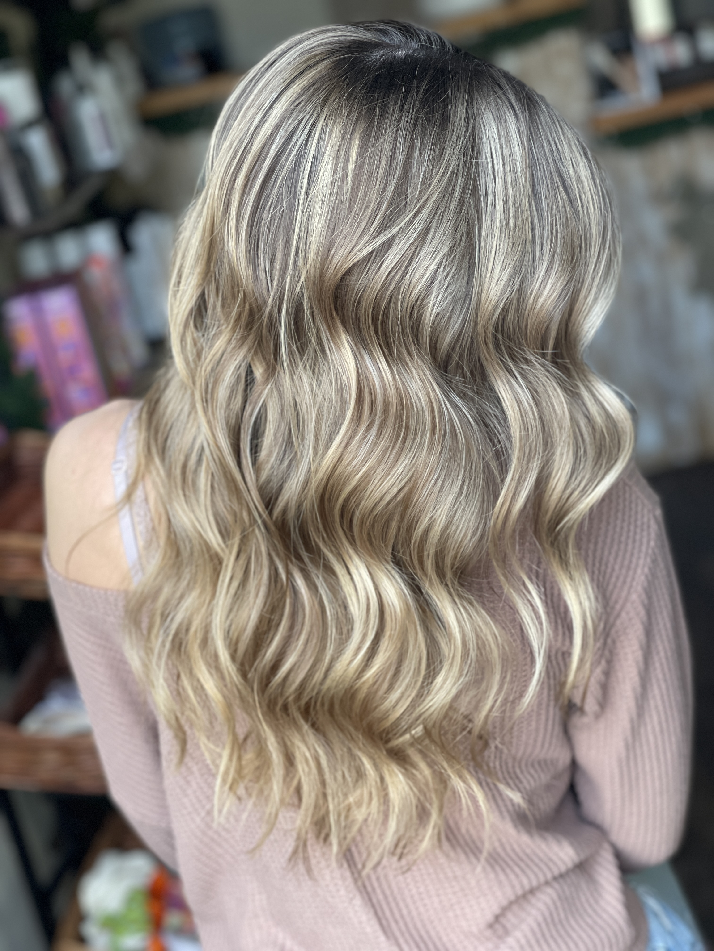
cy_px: 476
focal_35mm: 64
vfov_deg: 30.3
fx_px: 1760
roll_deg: +13.7
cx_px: 357
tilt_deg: -15.2
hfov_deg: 22.9
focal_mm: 7.5
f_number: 2.2
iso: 160
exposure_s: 1/121
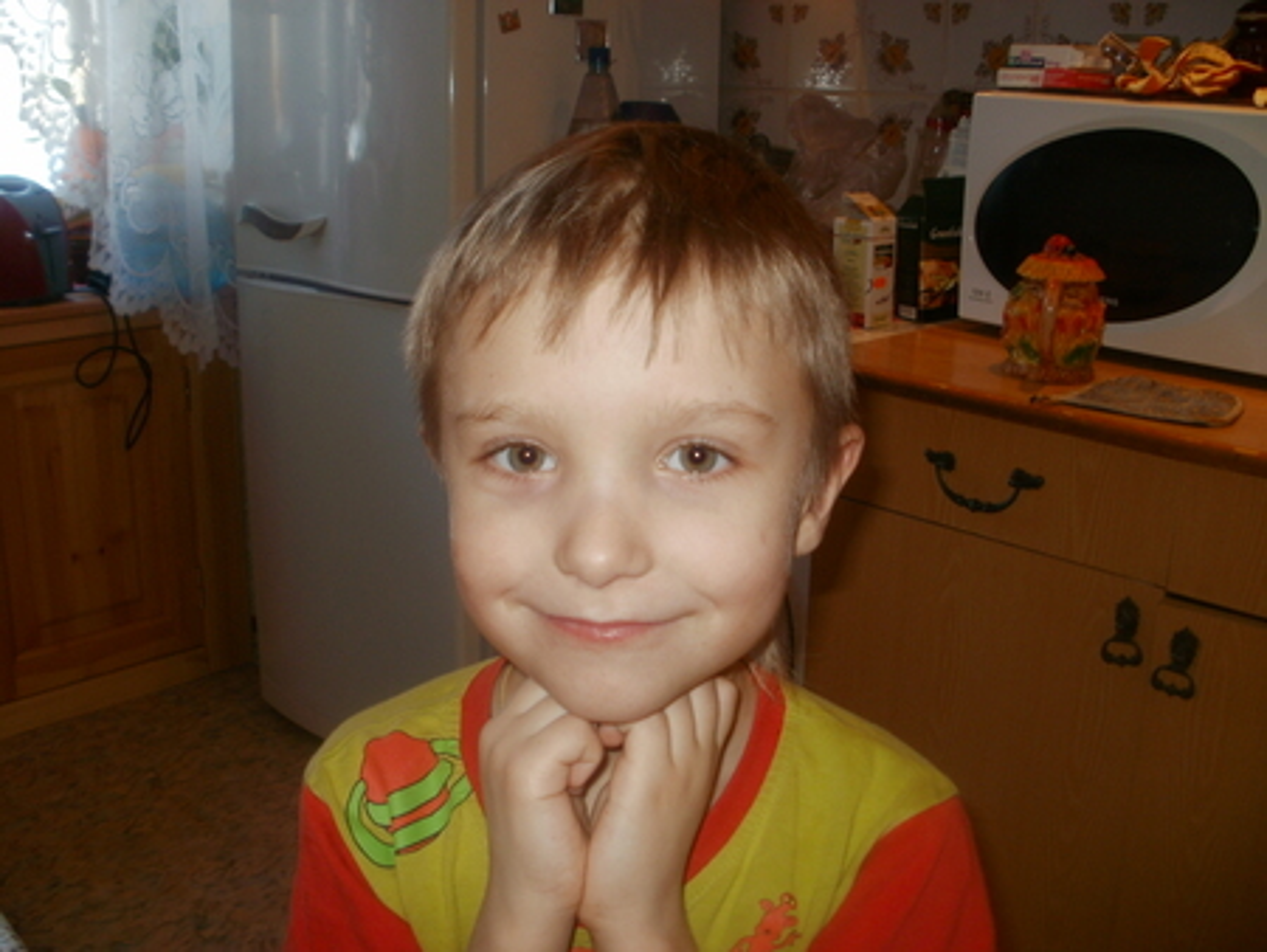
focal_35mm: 36
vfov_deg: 39.7
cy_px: 476
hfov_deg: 51.3
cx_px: 634
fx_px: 1318
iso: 125
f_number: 3.5
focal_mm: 6.3
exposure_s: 1/30
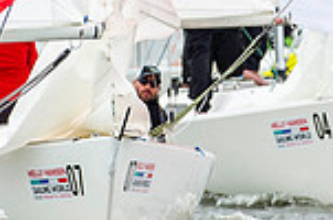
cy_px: -95
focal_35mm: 1434
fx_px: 13236
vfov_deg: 1.0
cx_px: 224
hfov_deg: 1.4
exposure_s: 1/2000
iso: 500
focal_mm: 340
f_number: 5.6
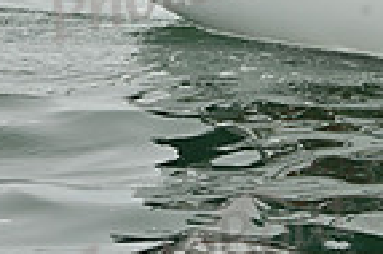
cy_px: -205
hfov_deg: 7.2
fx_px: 3018
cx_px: 565
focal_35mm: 284
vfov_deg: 4.8
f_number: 10
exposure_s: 1/800
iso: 320
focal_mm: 70
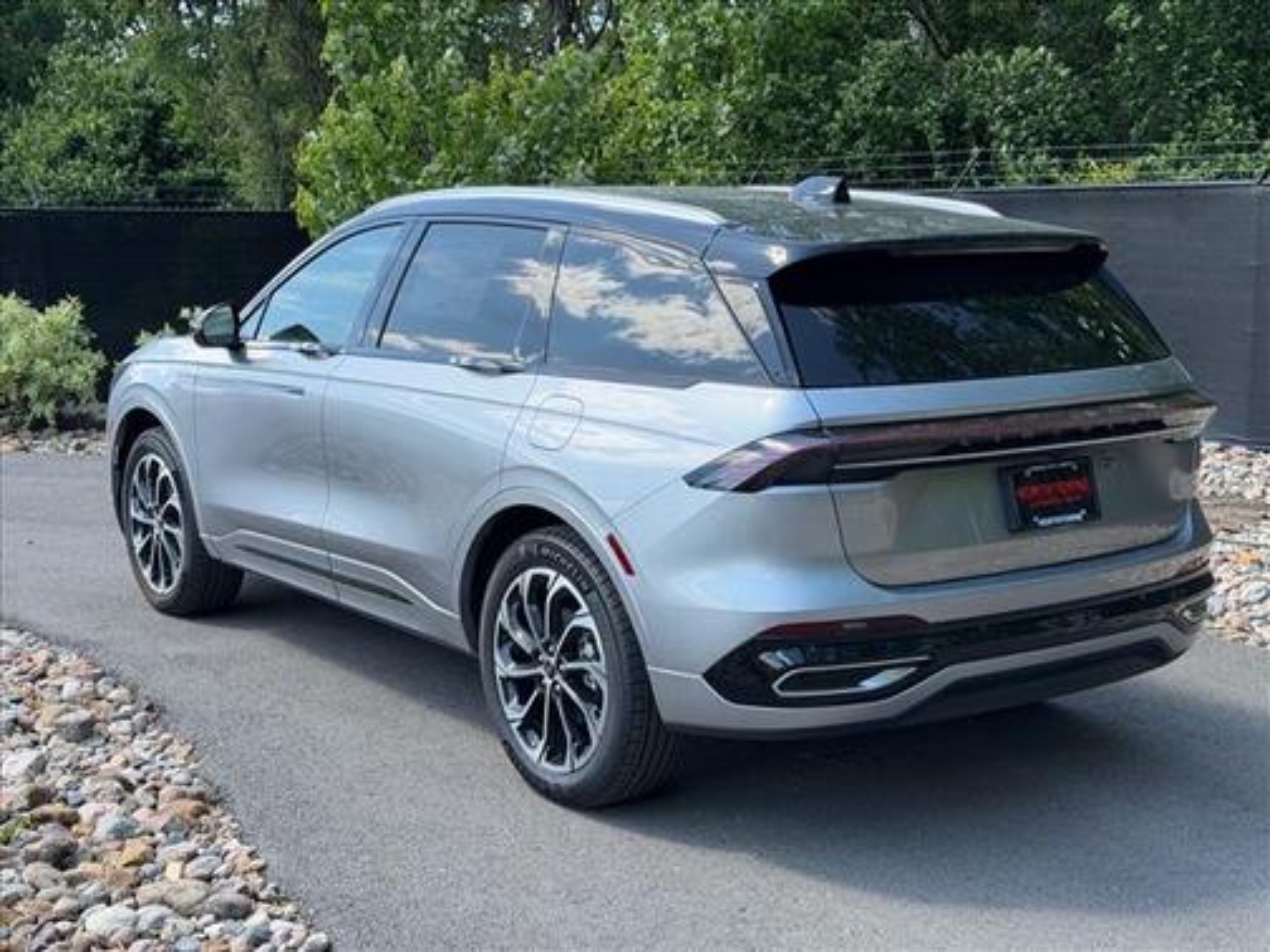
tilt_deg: -10.1
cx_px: 635
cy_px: 476
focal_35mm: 48
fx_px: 1761
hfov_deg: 39.7
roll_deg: +2.0
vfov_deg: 30.3
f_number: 1.78
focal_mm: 6.76
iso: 100
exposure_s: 1/1377
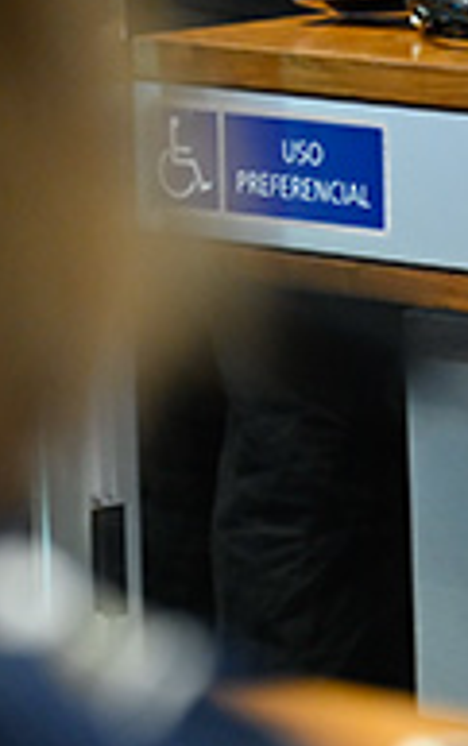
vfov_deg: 5.7
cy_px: 240
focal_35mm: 371
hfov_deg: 3.5
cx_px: 379
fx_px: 7554
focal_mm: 82
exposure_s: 1/160
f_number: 2.8
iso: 1600
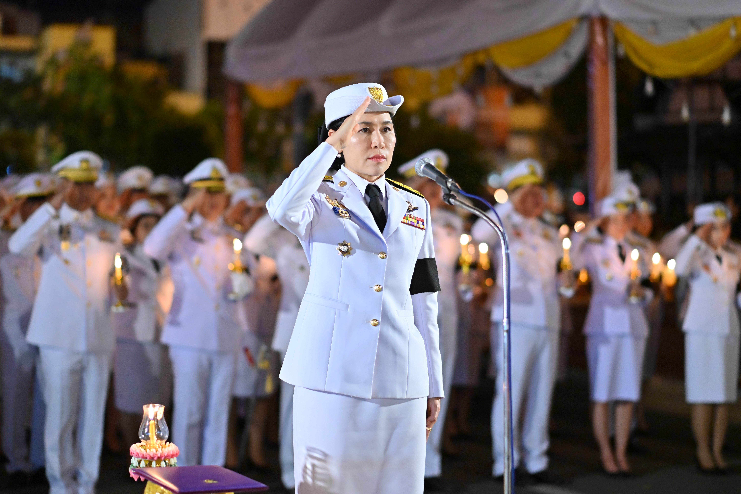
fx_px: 1749
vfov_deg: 16.1
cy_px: 247
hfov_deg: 23.9
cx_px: 370
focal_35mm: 85
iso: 3200
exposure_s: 1/200
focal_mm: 85
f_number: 2.2
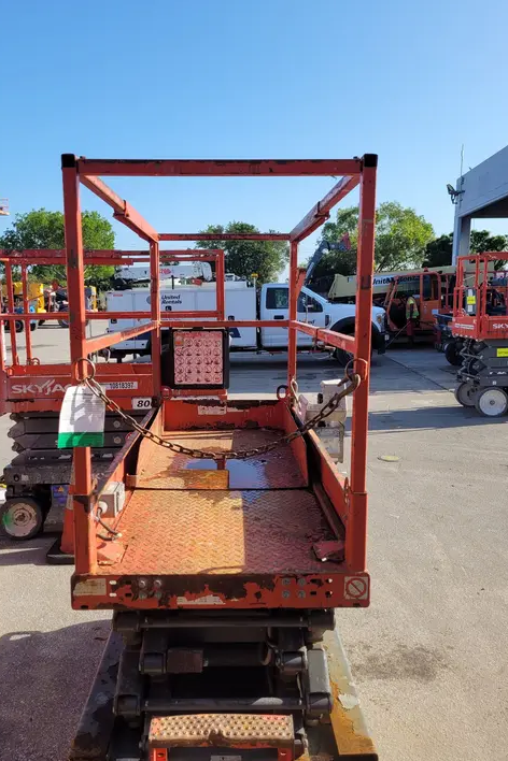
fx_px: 593
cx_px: 229
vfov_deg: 65.5
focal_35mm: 28
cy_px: 377
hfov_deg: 46.3
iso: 40
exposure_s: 1/1601
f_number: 1.8
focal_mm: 5.4
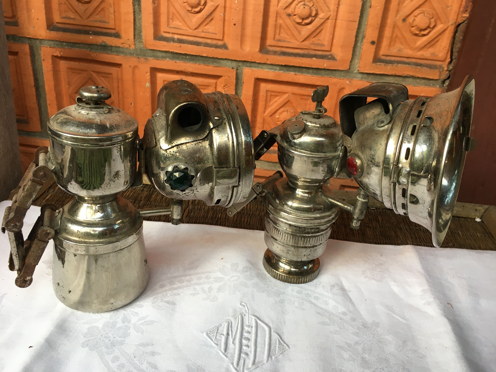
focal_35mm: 29
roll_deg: -5.4
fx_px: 416
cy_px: 186
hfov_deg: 61.7
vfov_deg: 48.2
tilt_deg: -29.4
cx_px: 248
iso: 25
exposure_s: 1/33
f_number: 2.2
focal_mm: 4.15
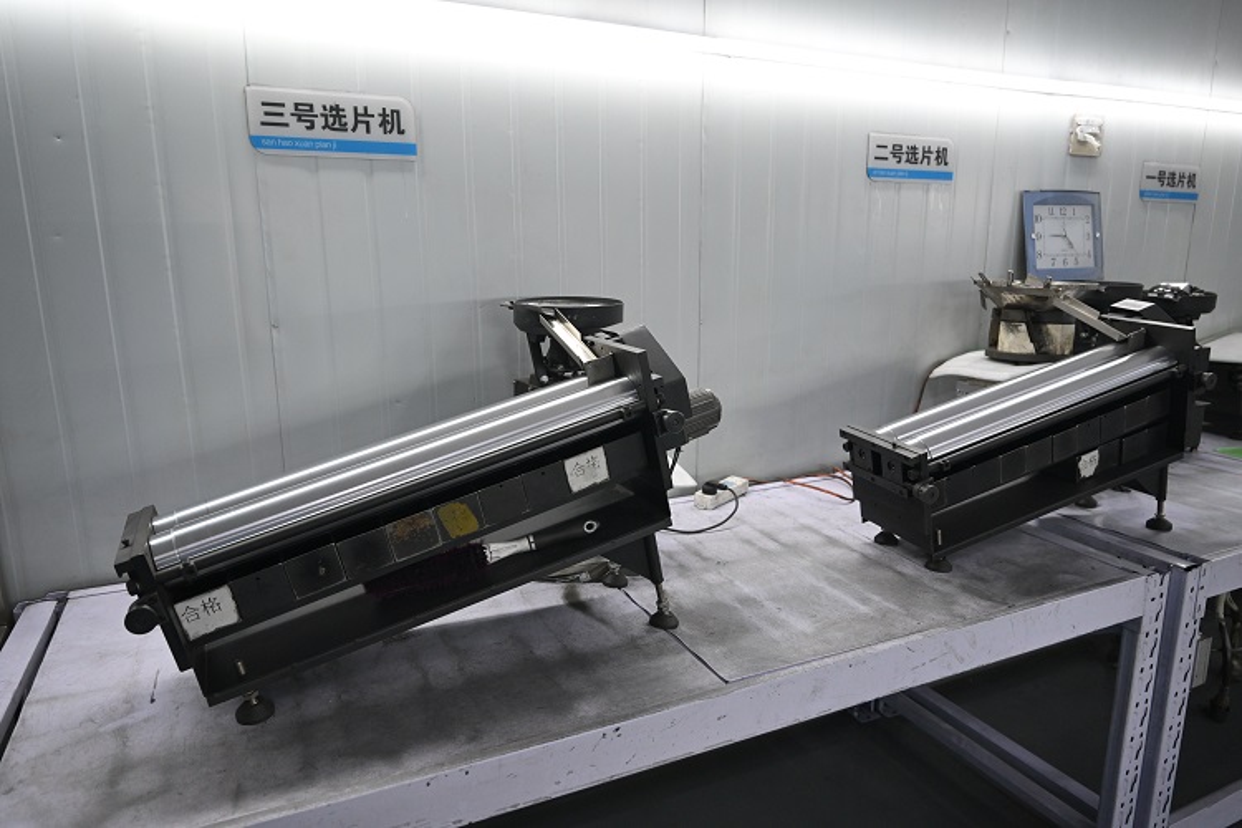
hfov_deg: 73.7
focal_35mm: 24
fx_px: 828
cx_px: 621
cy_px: 414
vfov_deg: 53.1
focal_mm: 24
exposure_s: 1/160
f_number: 4
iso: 2500
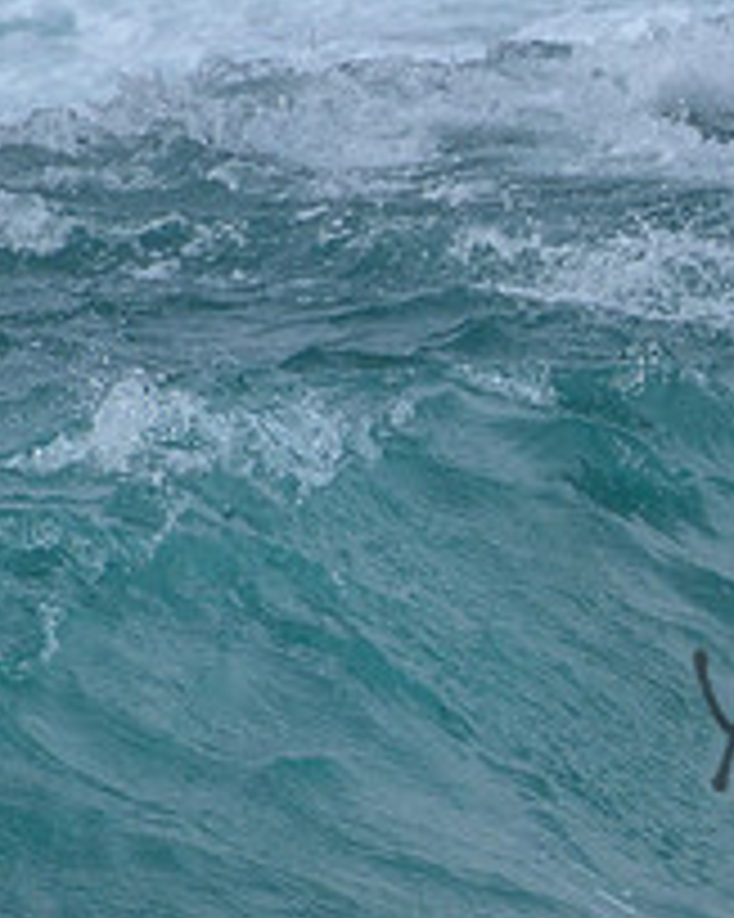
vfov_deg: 1.3
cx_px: 1561
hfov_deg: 1.1
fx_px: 39865
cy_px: 622
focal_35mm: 1467
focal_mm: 400
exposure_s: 1/2000
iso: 500
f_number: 9
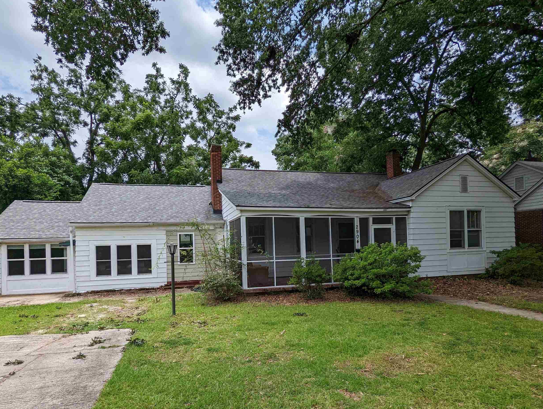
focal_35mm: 20
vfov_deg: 65.6
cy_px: 239
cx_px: 264
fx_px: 314
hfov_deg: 81.6
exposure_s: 1/2445
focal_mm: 2.35
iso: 50
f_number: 2.2
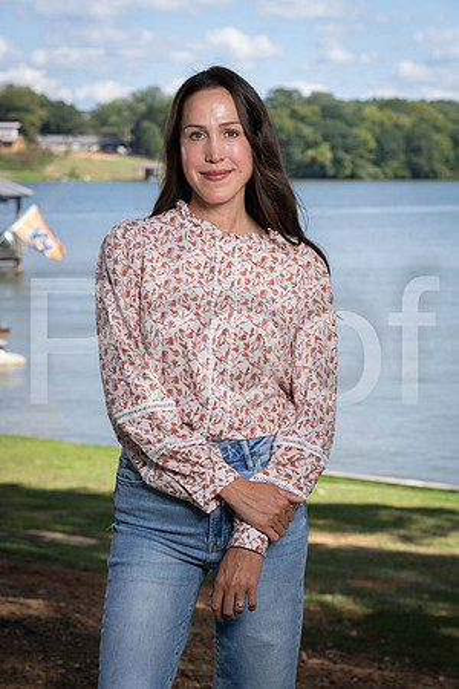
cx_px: 230
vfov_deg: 23.9
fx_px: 1625
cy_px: 344
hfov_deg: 16.1
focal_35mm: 85
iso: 100
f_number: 6.3
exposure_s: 1/160
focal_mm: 85
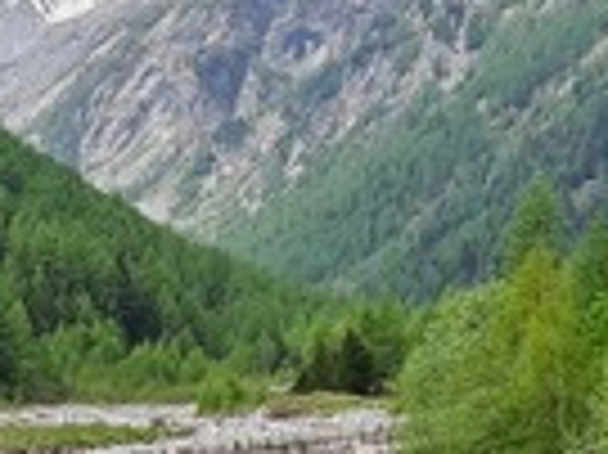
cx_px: -95
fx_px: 2702
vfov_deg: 9.5
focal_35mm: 154
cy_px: 517
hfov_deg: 12.6
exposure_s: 1/1720
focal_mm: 5.4
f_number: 1.8
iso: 50
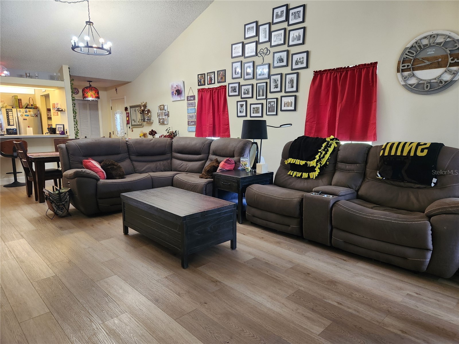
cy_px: 172
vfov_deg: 58.9
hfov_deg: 73.9
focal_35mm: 23
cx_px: 230
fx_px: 305
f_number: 1.8
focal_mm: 5.4
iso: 320
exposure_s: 1/60
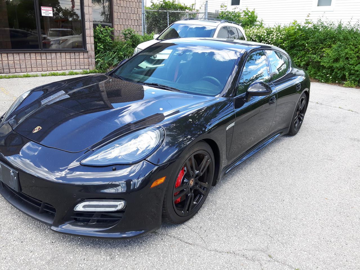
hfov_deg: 58.4
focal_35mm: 31
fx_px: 322
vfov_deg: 45.4
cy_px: 135
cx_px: 180
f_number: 1.9
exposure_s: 1/182
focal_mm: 3.7
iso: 40
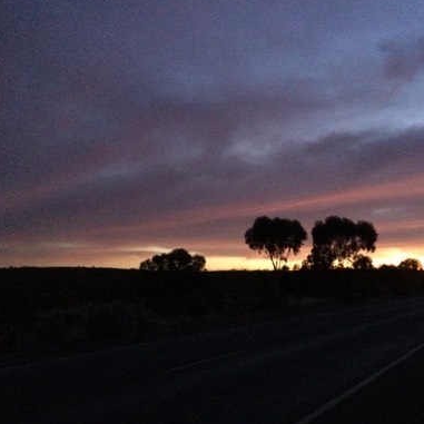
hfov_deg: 47.0
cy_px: 211
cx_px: 250
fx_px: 485
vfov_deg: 47.2
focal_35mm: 35
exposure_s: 1/15
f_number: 2.2
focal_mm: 4.15
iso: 800
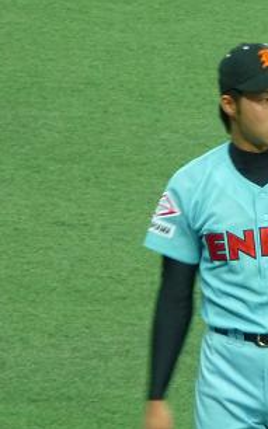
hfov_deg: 2.0
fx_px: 7849
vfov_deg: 3.1
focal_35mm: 671
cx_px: 276
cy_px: 214
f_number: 4.9
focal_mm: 47
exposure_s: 1/25
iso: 400
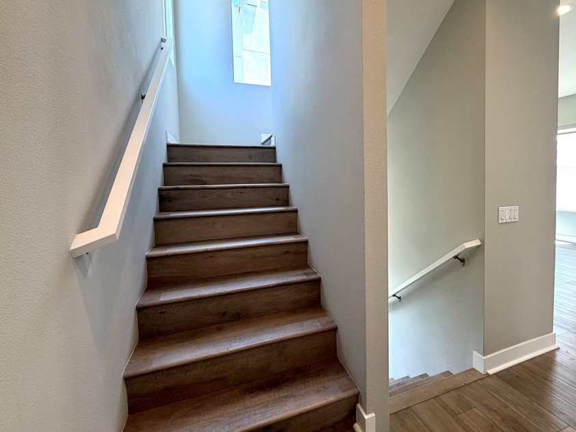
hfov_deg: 90.5
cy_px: 193
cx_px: 328
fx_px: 283
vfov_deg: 74.5
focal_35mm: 17
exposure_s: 1/120
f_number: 2.2
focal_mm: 2.22
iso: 125
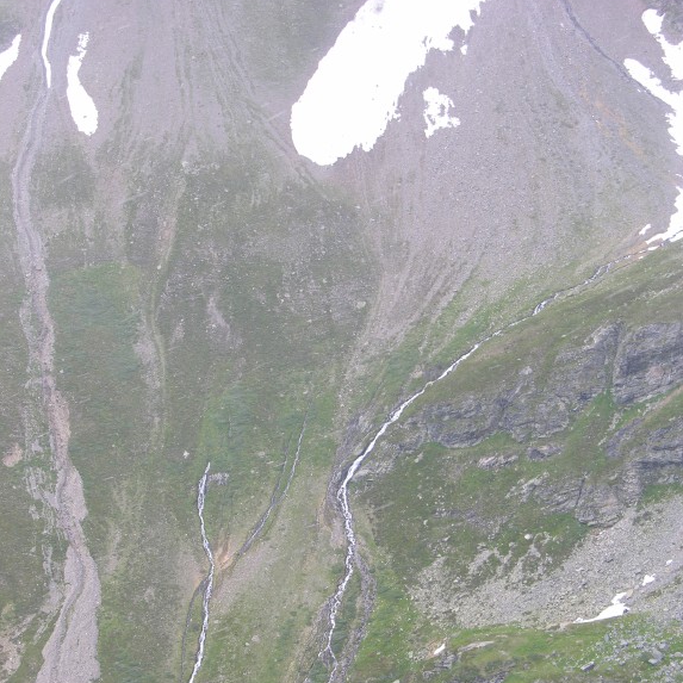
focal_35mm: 83
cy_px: 428
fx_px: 1853
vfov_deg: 20.8
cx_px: 342
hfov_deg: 20.9
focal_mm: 17.8
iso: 50
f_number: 4.2
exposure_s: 1/104
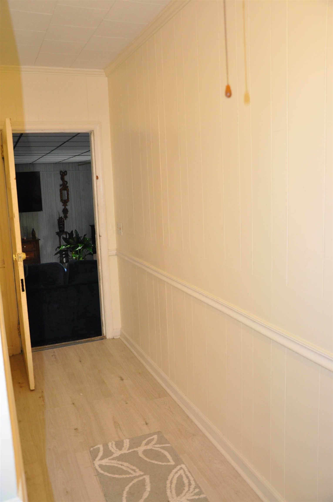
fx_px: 438
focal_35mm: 32
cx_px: 166
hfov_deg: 41.6
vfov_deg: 59.6
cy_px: 251
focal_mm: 21
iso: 1000
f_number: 4.5
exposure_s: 1/60
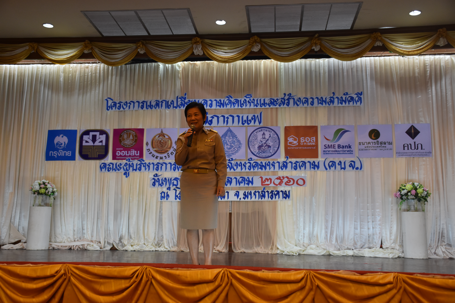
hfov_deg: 49.6
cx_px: 228
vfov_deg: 34.2
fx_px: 493
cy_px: 152
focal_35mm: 39
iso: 1000
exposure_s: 1/60
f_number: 3.8
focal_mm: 26
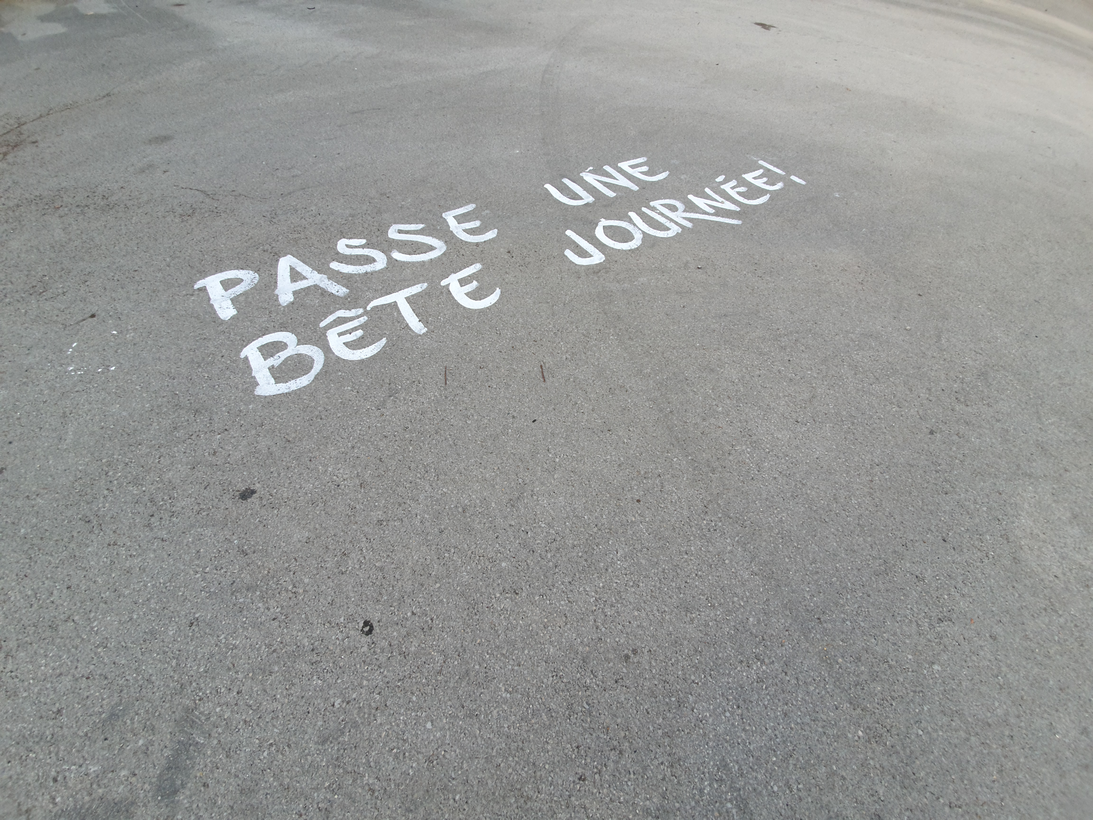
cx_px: 546
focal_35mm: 13
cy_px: 410
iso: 69
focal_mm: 1.8
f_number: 2.2
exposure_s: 1/100
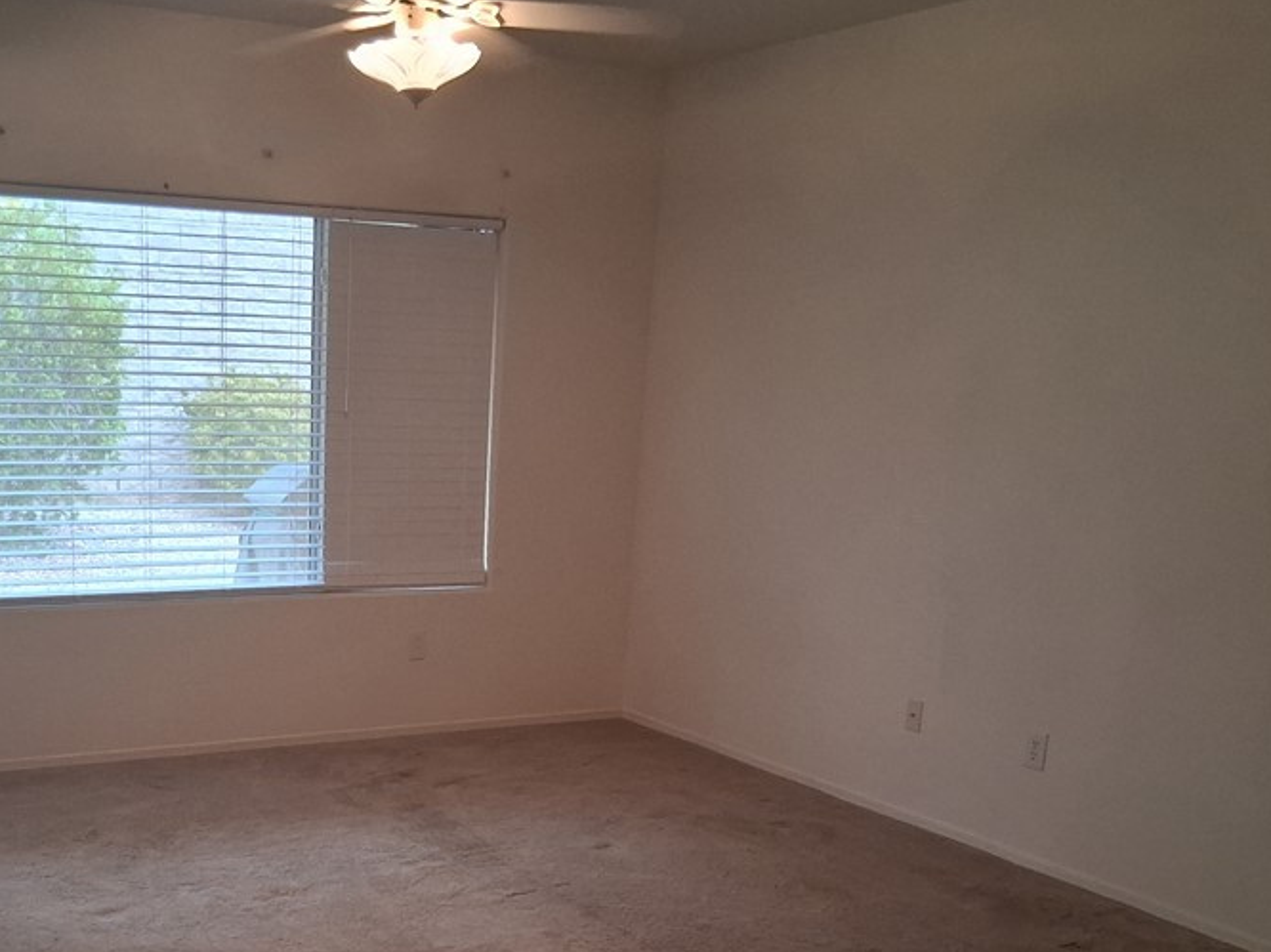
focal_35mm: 40
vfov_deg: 35.3
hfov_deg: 45.2
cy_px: 694
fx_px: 1468
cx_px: 317
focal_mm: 3.98
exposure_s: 1/100
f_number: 1.8
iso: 250
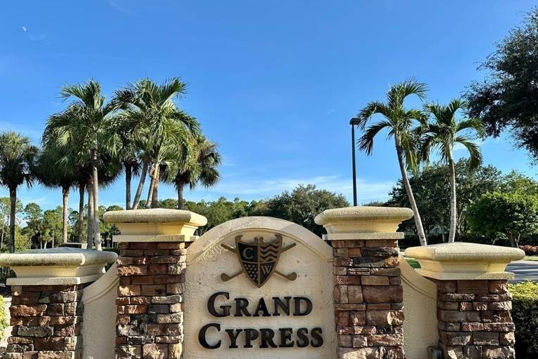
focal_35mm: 26
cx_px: 265
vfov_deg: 49.5
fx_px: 389
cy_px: 196
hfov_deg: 69.4
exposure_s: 1/2732
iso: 80
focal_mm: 6.86
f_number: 1.78
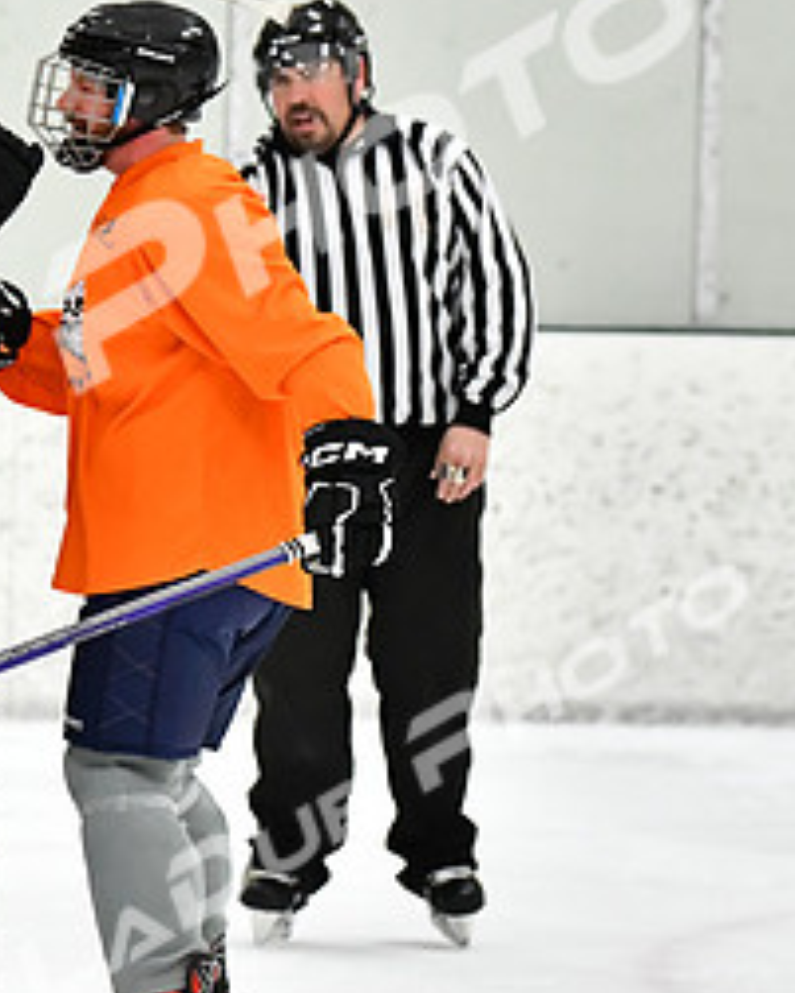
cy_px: 453
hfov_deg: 3.5
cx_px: -174
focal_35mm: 439
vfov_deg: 4.4
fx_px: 12906
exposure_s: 1/1250
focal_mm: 135
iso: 5000
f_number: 2.8
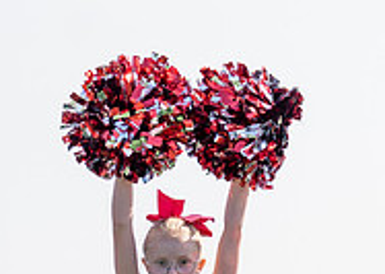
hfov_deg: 3.1
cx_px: 595
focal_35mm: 650
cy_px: 393
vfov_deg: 2.2
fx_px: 7097
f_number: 2.8
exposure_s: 1/1250
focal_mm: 200
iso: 100
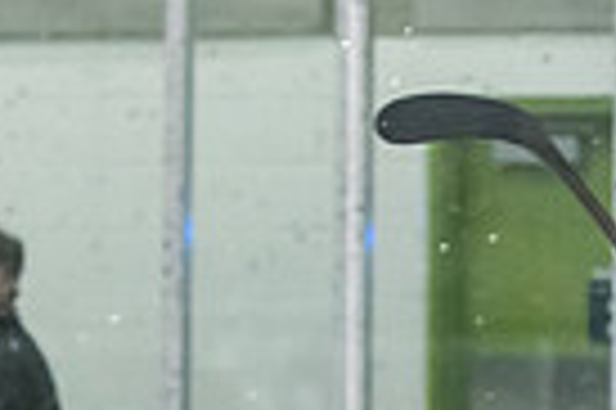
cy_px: 975
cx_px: 445
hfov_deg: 4.2
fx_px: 8460
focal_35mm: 495
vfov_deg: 2.7
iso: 3200
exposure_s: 1/800
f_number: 2.8
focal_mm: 86
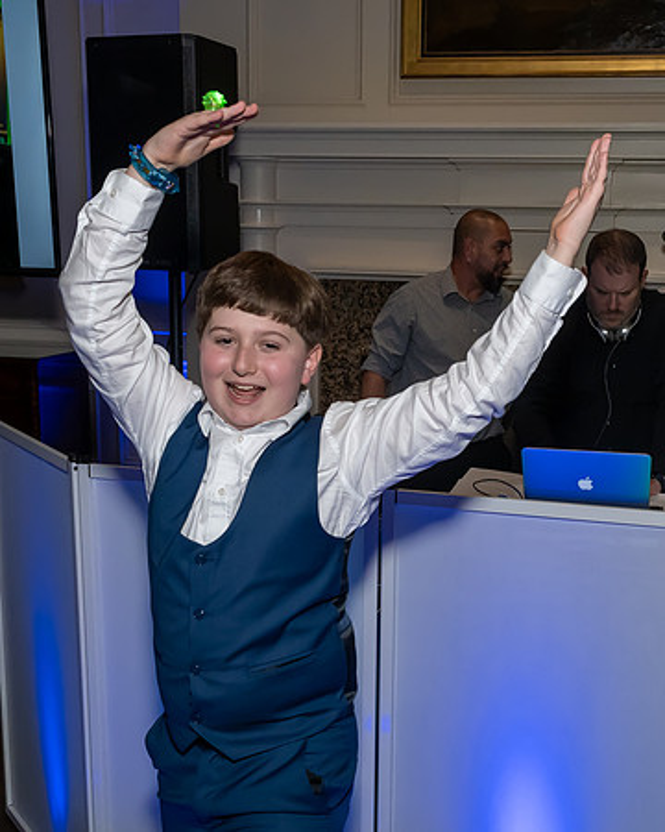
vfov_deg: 43.7
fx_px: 1036
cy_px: 441
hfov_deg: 35.4
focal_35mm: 42
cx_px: 421
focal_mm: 17
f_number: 7.1
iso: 1000
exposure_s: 1/250
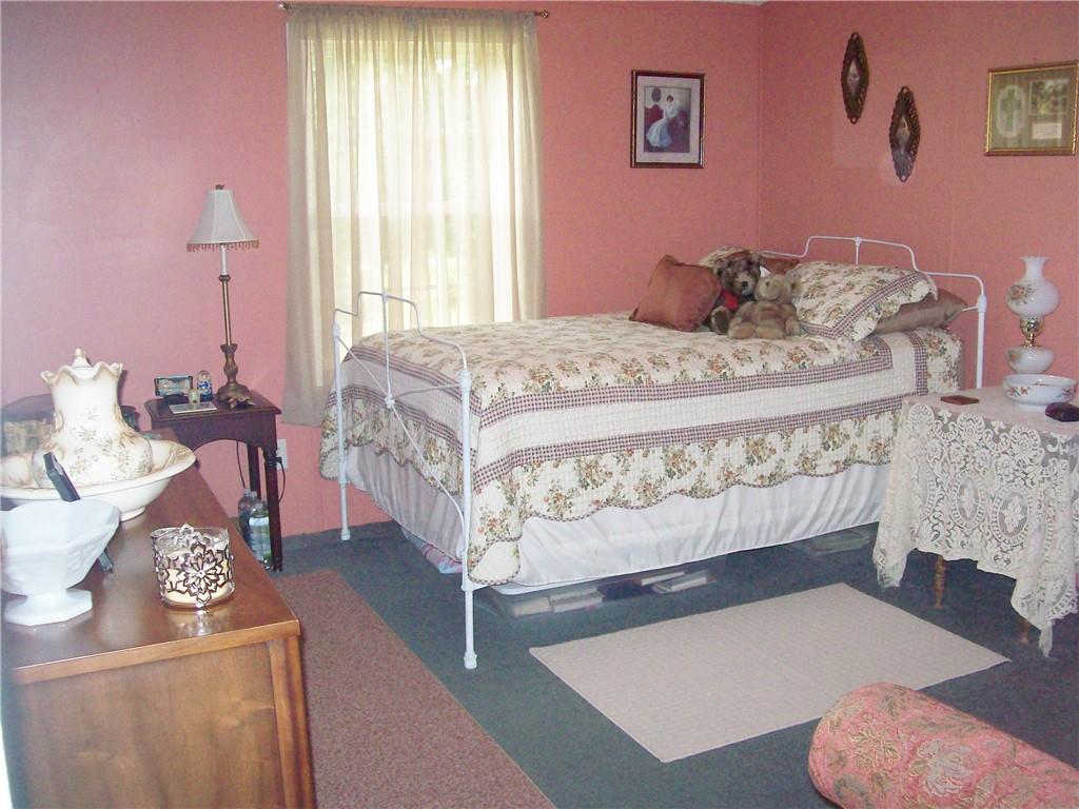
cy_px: 404
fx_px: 1122
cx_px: 540
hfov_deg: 51.4
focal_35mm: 36
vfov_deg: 39.7
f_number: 2.7
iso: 200
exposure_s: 1/64
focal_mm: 6
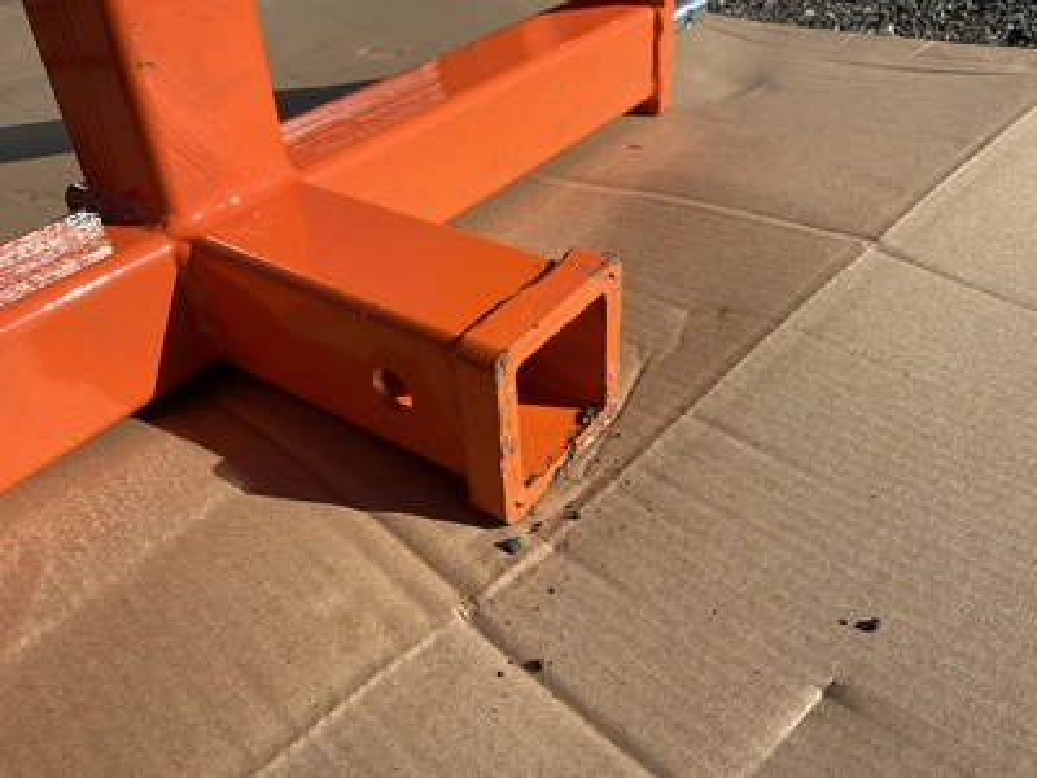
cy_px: 389
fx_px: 869
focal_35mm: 29
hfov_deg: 61.7
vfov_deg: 48.2
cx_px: 518
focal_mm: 3
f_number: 1.8
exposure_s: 1/2427
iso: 25
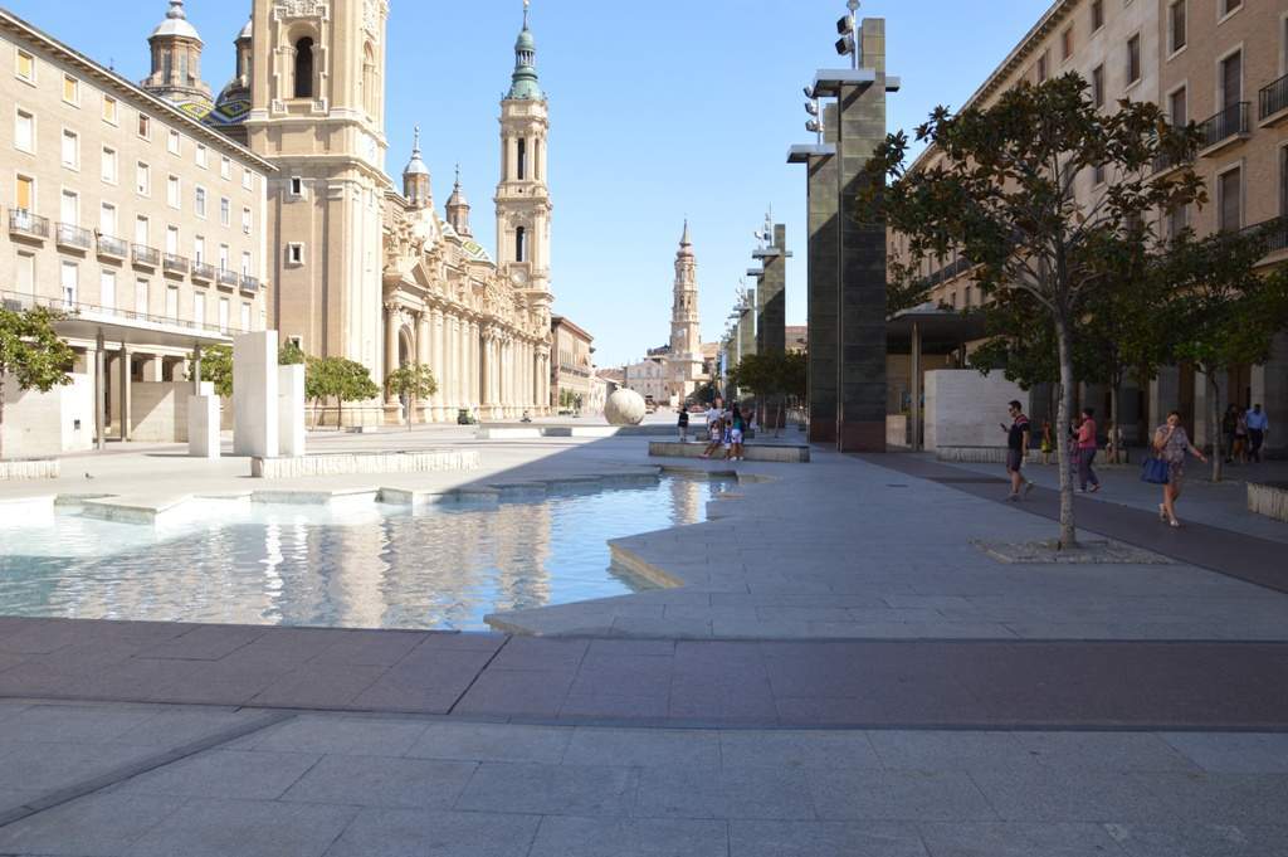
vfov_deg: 47.9
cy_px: 428
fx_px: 965
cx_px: 644
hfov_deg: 67.4
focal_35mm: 27
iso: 100
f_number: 7.1
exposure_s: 1/200
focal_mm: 18
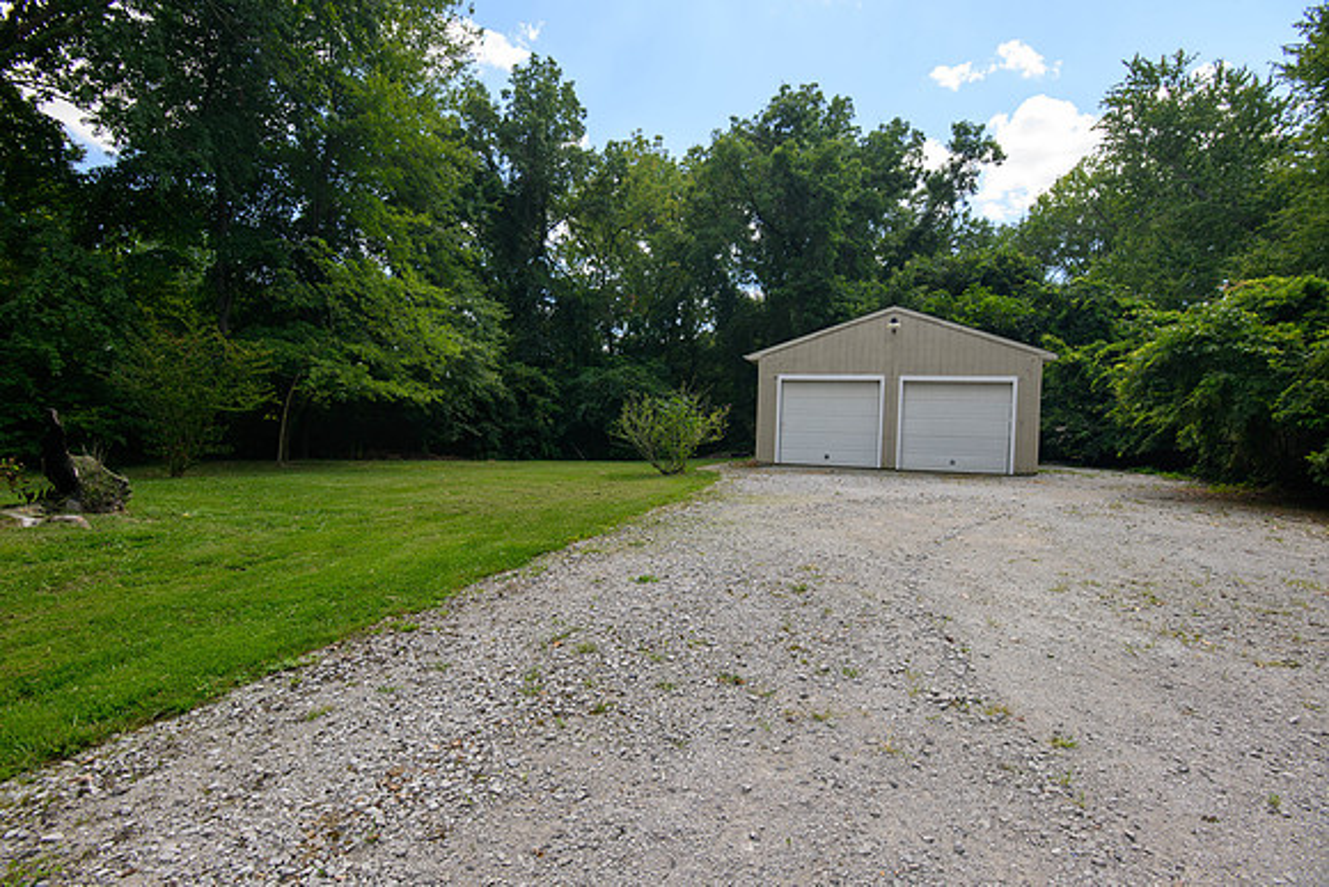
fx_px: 628
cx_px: 664
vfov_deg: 70.5
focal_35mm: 17
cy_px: 444
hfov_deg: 93.3
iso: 160
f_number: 6.3
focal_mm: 17
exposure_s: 1/160
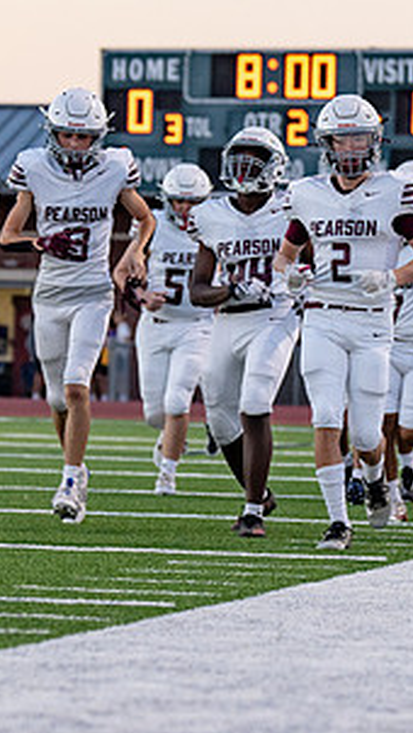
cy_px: 361
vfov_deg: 7.3
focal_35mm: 297
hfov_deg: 4.1
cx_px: 88
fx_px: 5779
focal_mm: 96
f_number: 2.8
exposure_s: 1/1000
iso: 640
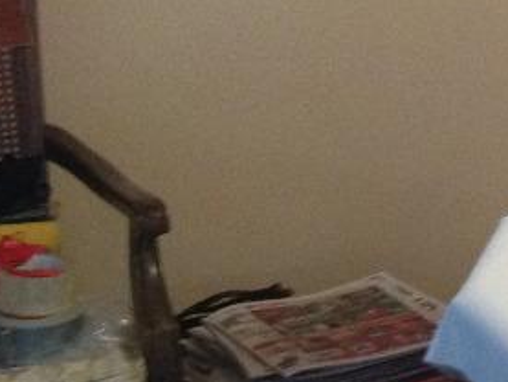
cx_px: 1249
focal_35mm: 182
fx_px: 2672
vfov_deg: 8.1
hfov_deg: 9.6
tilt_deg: -10.0
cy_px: 6
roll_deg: +0.6
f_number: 2.4
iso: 250
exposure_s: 1/20
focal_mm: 4.28
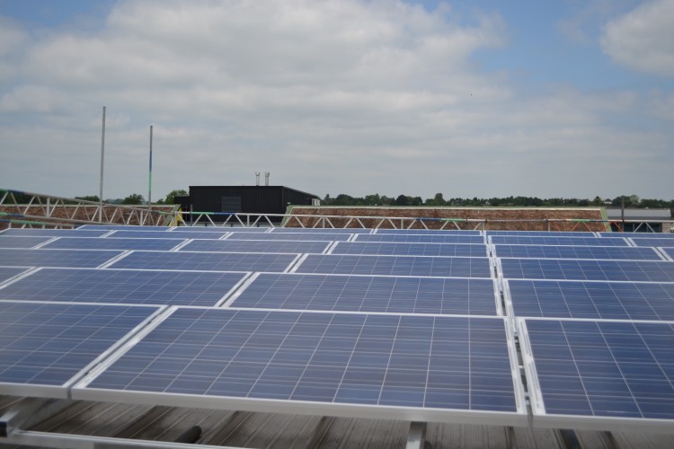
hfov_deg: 53.1
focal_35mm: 36
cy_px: 224
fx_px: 674
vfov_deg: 36.9
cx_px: 337
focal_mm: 24
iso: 100
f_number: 4
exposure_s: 1/1000
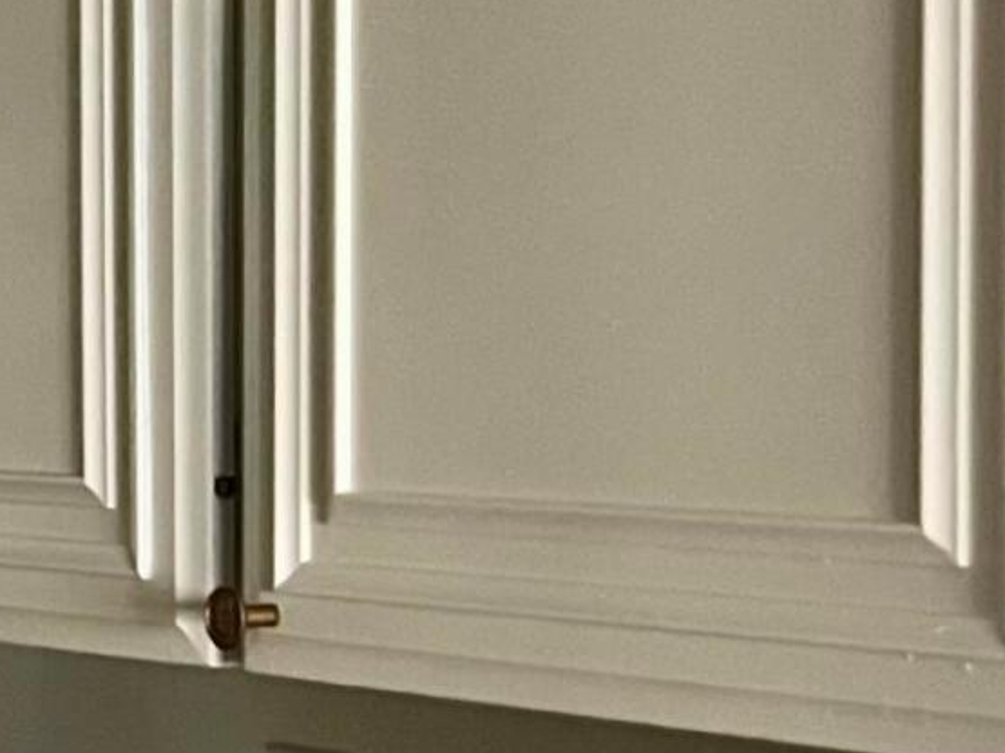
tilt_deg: -3.1
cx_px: -857
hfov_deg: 13.1
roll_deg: +1.1
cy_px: 554
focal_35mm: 135
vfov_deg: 11.0
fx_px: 3919
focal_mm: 5.7
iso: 500
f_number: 1.5
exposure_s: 1/49
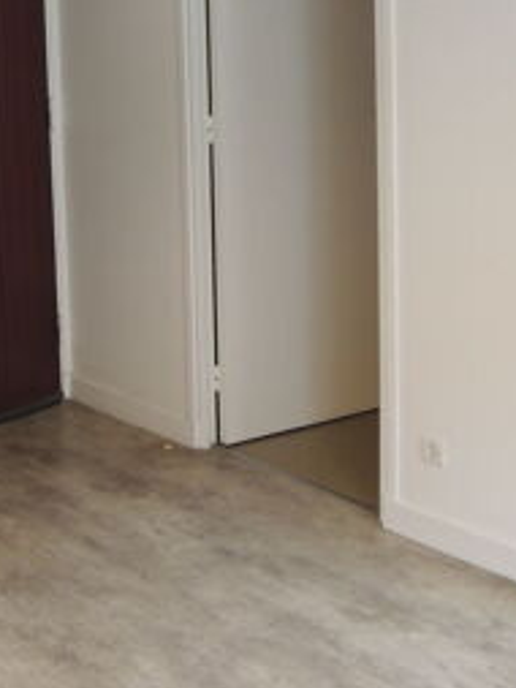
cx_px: 160
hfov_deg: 24.7
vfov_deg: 31.6
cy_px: 116
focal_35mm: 59
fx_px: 1172
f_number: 3.3
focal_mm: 6.2
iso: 400
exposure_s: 1/30
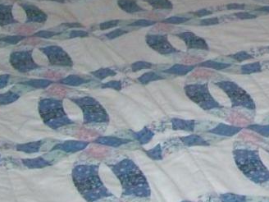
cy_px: -138
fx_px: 1228
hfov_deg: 12.0
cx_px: 394
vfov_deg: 9.1
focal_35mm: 158
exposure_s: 1/64
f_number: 2.7
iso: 200
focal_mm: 6
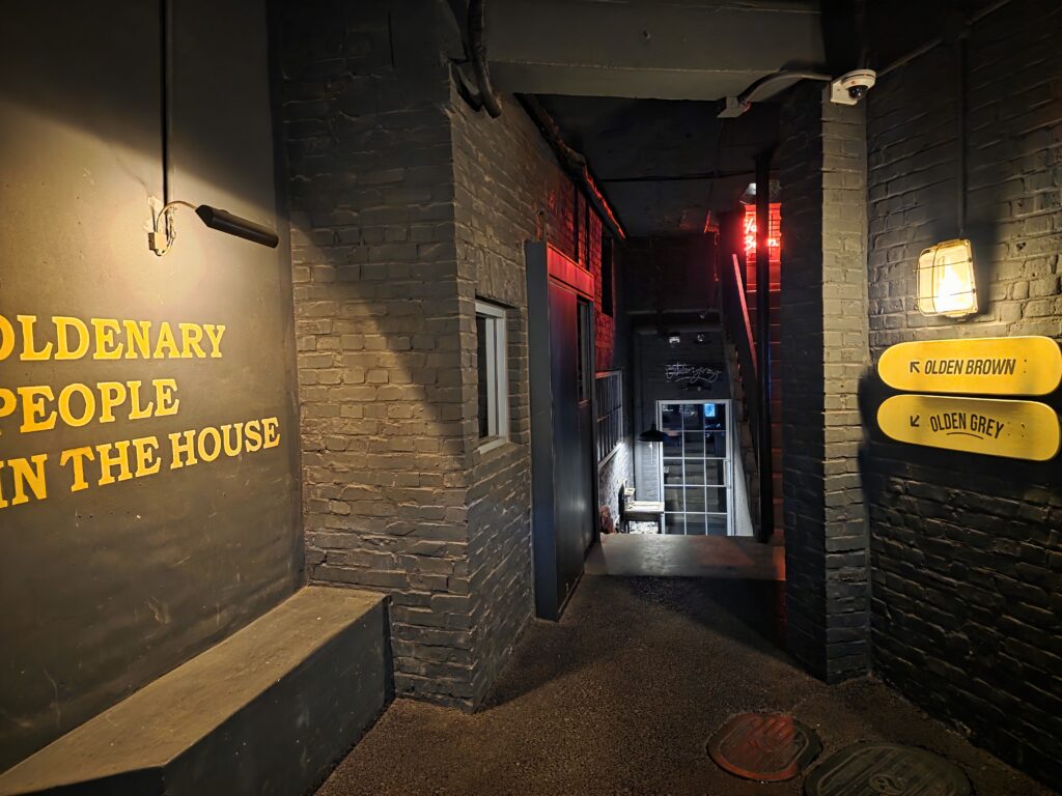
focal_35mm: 23
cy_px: 398
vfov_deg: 58.9
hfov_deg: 73.9
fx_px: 706
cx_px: 531
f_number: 1.7
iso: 2000
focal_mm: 6.3
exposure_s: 1/20
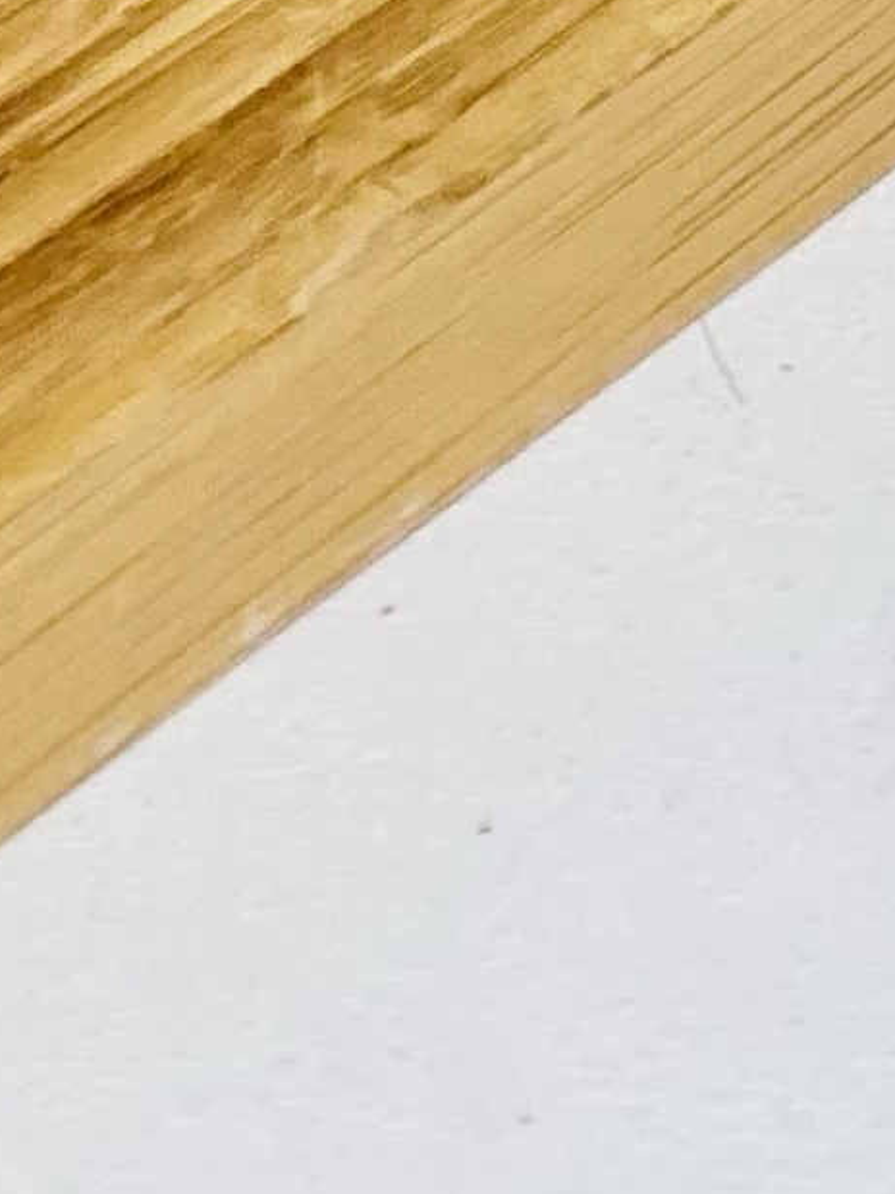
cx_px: -171
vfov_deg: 5.6
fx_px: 11484
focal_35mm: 333
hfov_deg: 4.5
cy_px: -2224
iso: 20
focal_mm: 6
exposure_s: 1/237
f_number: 2
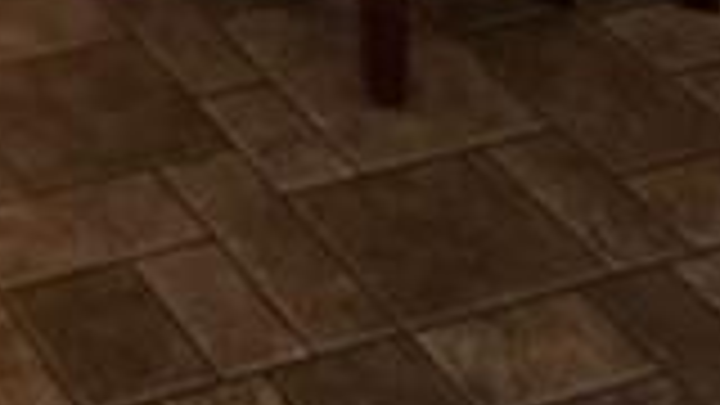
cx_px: -684
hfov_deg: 16.1
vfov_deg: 7.5
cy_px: -1282
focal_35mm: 106
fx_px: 2024
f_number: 1.9
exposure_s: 1/120
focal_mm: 2.2
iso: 200
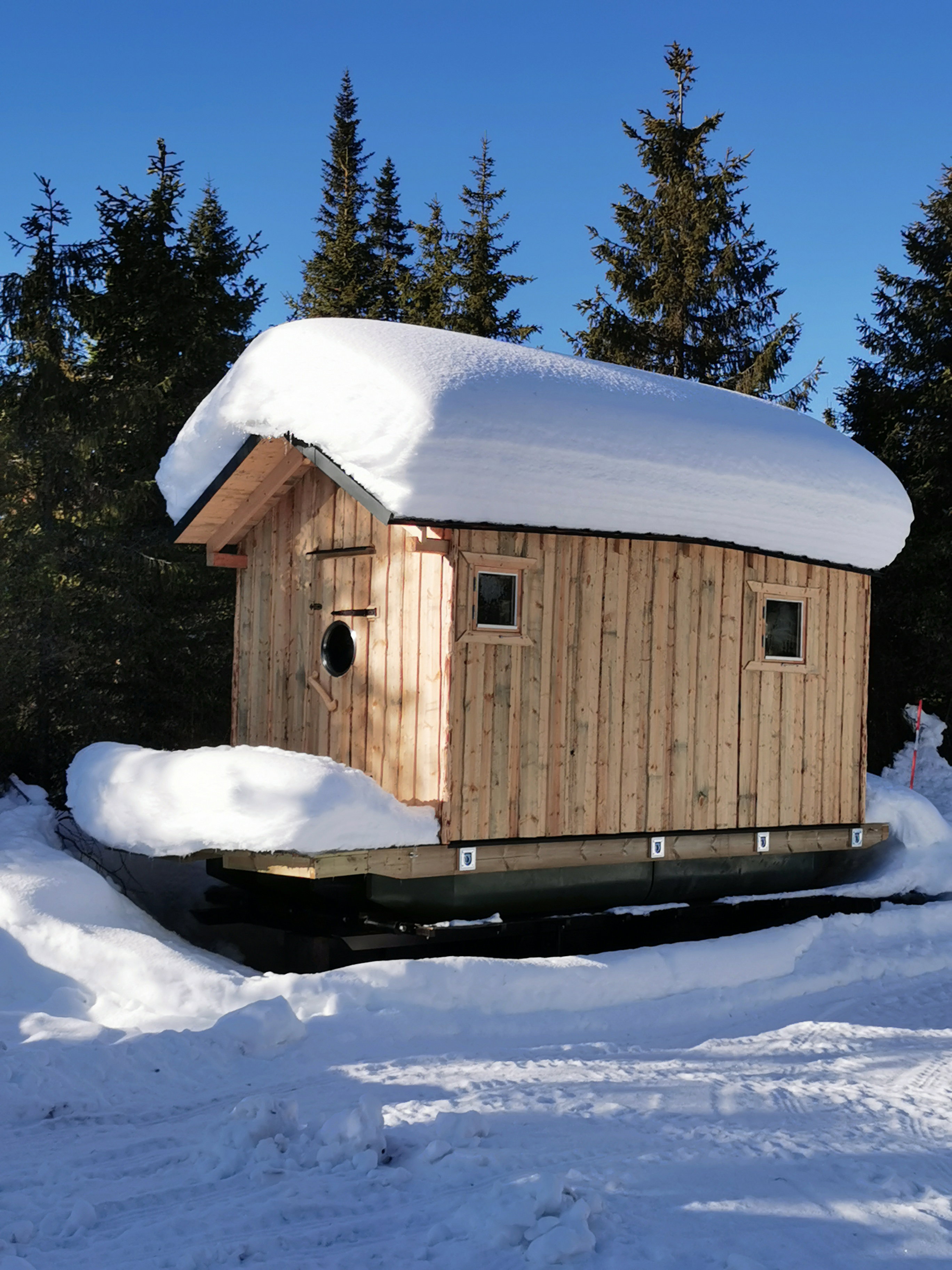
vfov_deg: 40.4
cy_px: 635
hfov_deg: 30.9
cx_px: 476
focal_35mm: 47
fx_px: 1723
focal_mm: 5.56
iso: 50
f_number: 1.6
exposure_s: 1/4975
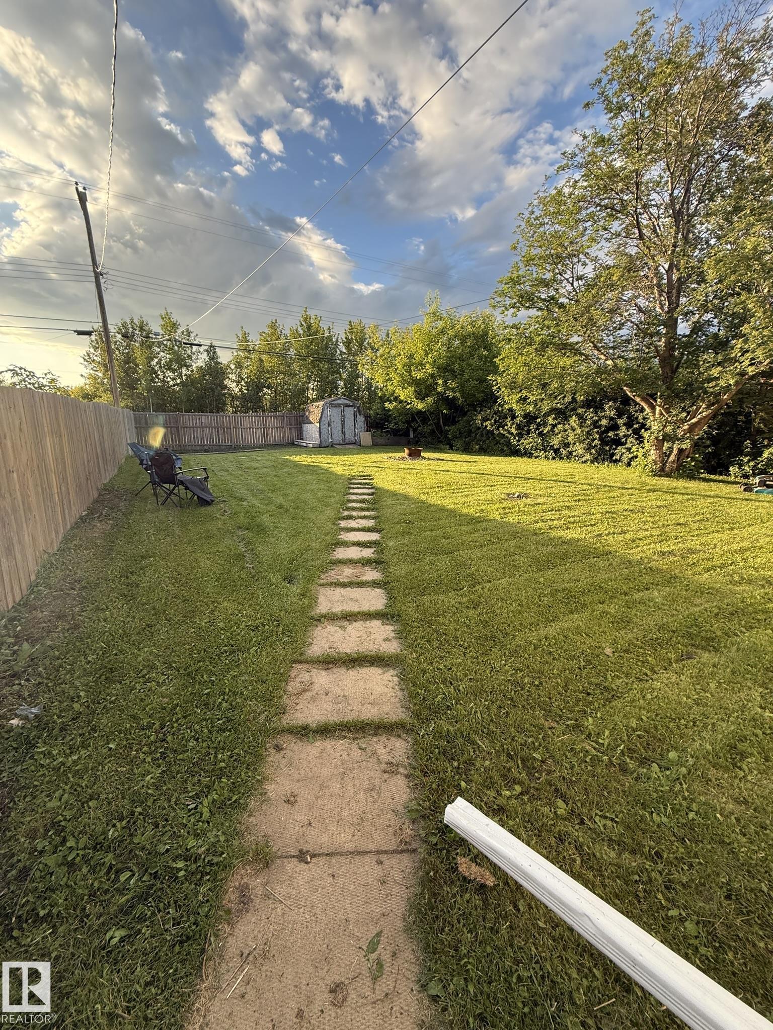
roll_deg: -1.3
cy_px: 515
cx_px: 386
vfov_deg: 102.1
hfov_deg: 85.7
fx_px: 417
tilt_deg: -13.6
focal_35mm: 14
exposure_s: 1/328
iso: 64
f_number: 2.2
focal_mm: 2.22
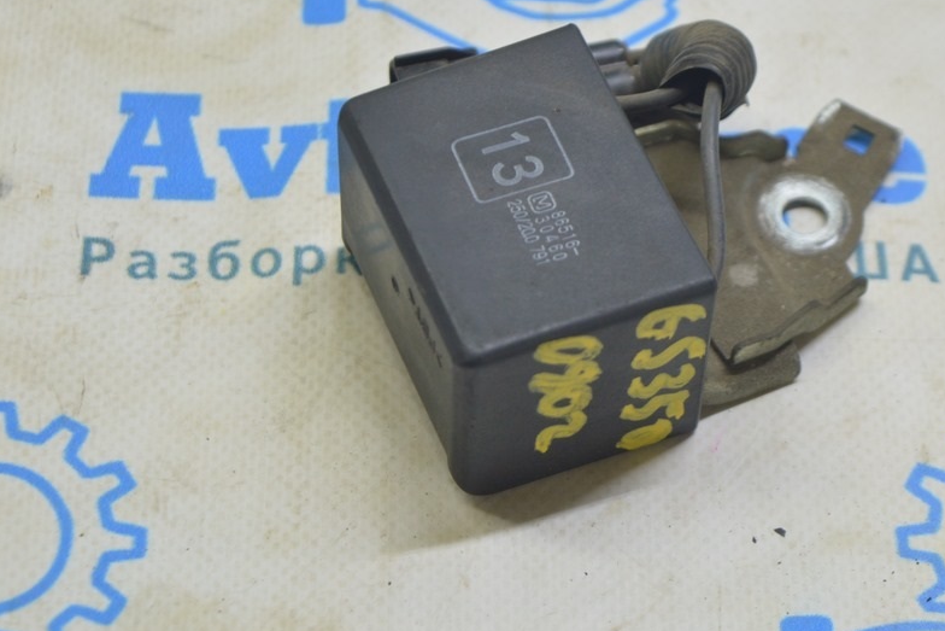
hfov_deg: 19.0
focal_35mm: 108
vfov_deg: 12.7
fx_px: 2826
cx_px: 495
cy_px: 284
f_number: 5.6
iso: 400
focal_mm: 55
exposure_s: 1/20
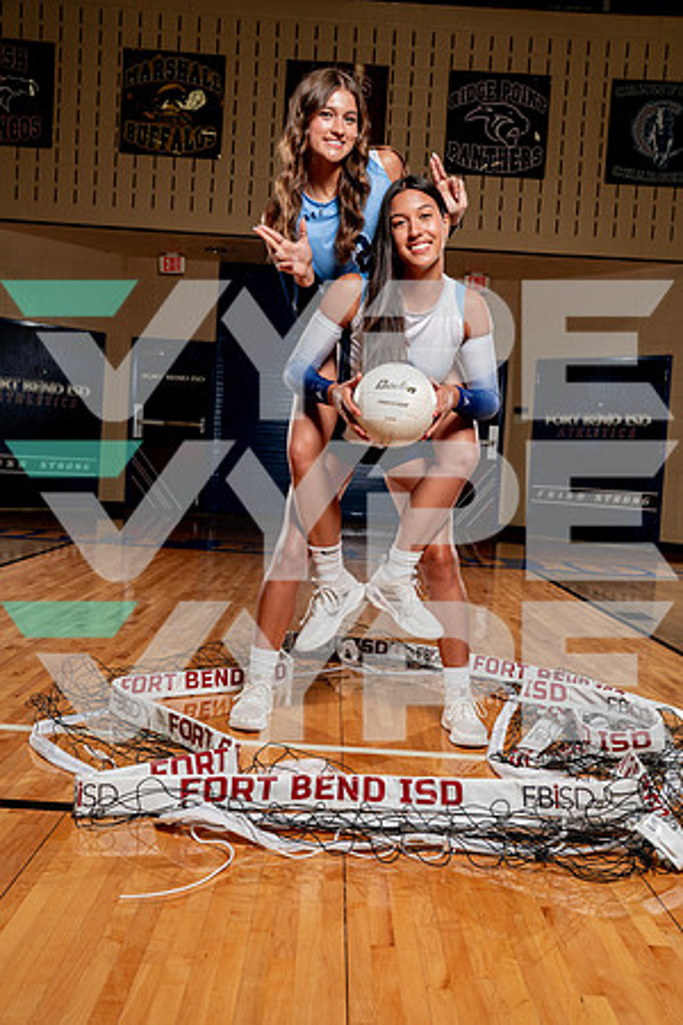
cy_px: 512
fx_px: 996
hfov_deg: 37.9
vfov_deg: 54.4
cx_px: 342
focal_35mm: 35
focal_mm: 35
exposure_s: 1/250
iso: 200
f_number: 5.6
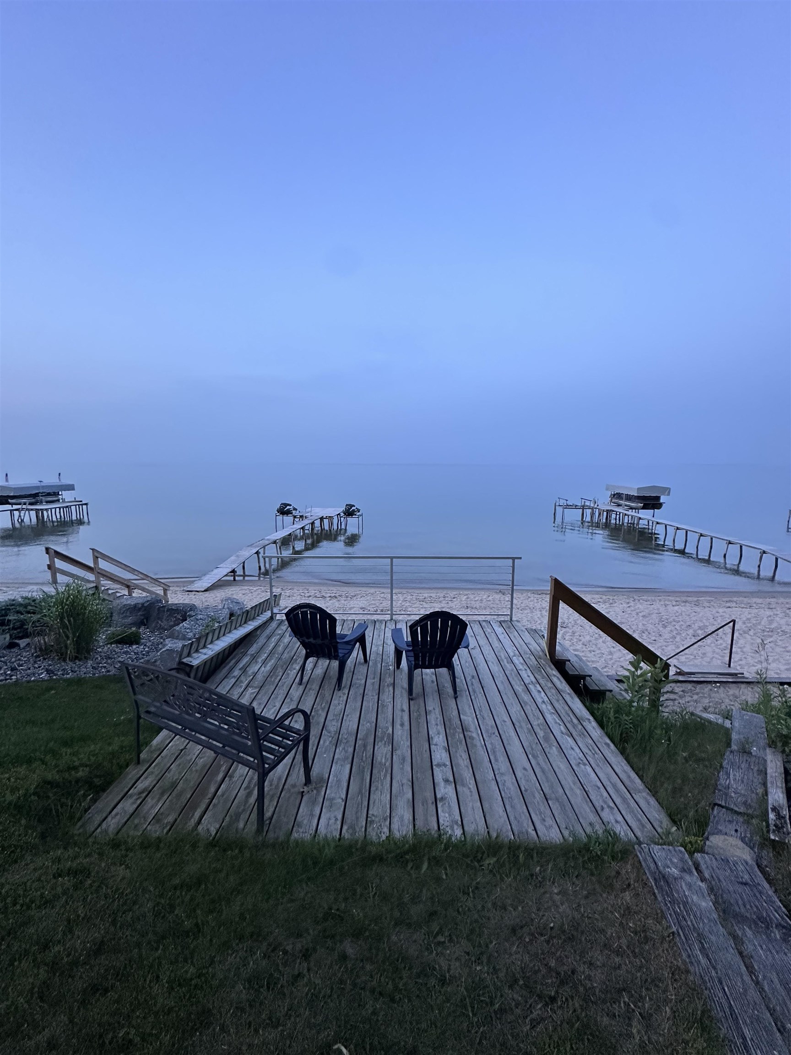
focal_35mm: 14
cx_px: 396
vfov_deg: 102.1
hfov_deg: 85.7
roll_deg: -1.5
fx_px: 427
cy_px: 528
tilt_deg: -7.8
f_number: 2.2
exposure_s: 1/79
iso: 320
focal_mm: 2.22
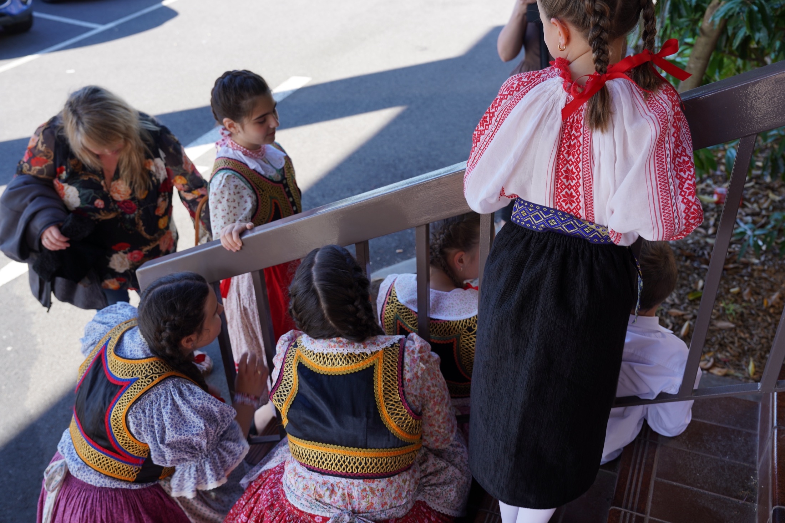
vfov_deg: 37.8
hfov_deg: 54.4
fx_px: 763
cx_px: 392
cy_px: 262
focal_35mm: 35
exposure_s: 1/100
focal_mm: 35
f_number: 4.5
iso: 100
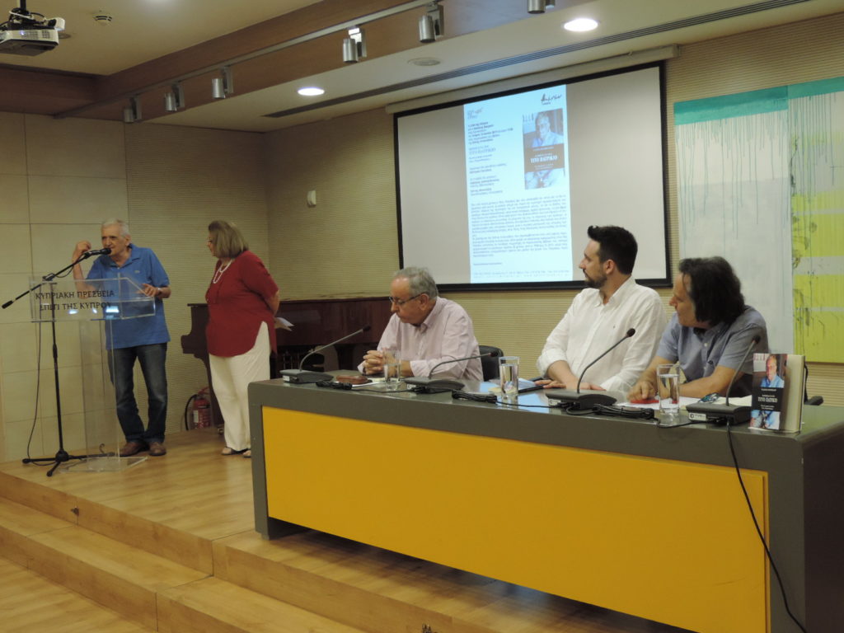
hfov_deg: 46.8
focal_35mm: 40
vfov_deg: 36.0
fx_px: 975
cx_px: 422
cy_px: 316
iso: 400
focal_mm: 7.1
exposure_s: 1/30
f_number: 3.3
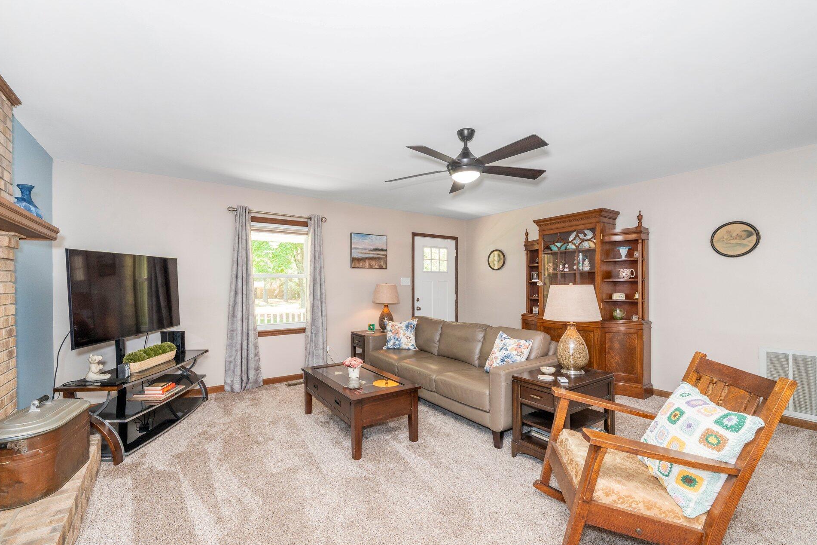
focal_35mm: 14
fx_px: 318
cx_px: 389
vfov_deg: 81.1
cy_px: 291
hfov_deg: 104.2
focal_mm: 13
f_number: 9
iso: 640
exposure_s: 1/25
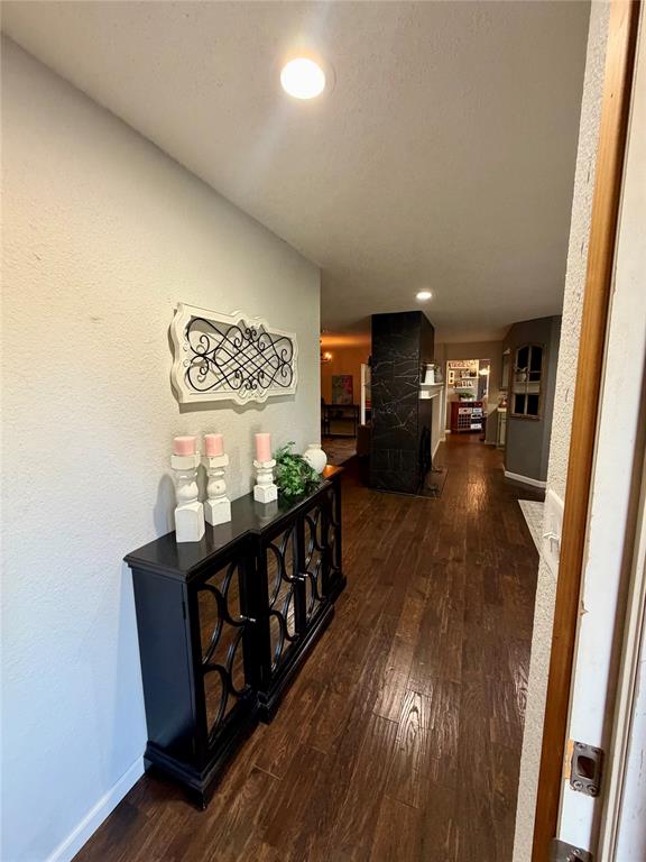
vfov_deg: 102.1
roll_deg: +2.0
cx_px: 323
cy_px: 431
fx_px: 348
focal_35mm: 14
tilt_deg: -8.0
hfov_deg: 85.7
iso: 320
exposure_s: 1/79
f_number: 2.2
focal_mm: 2.22
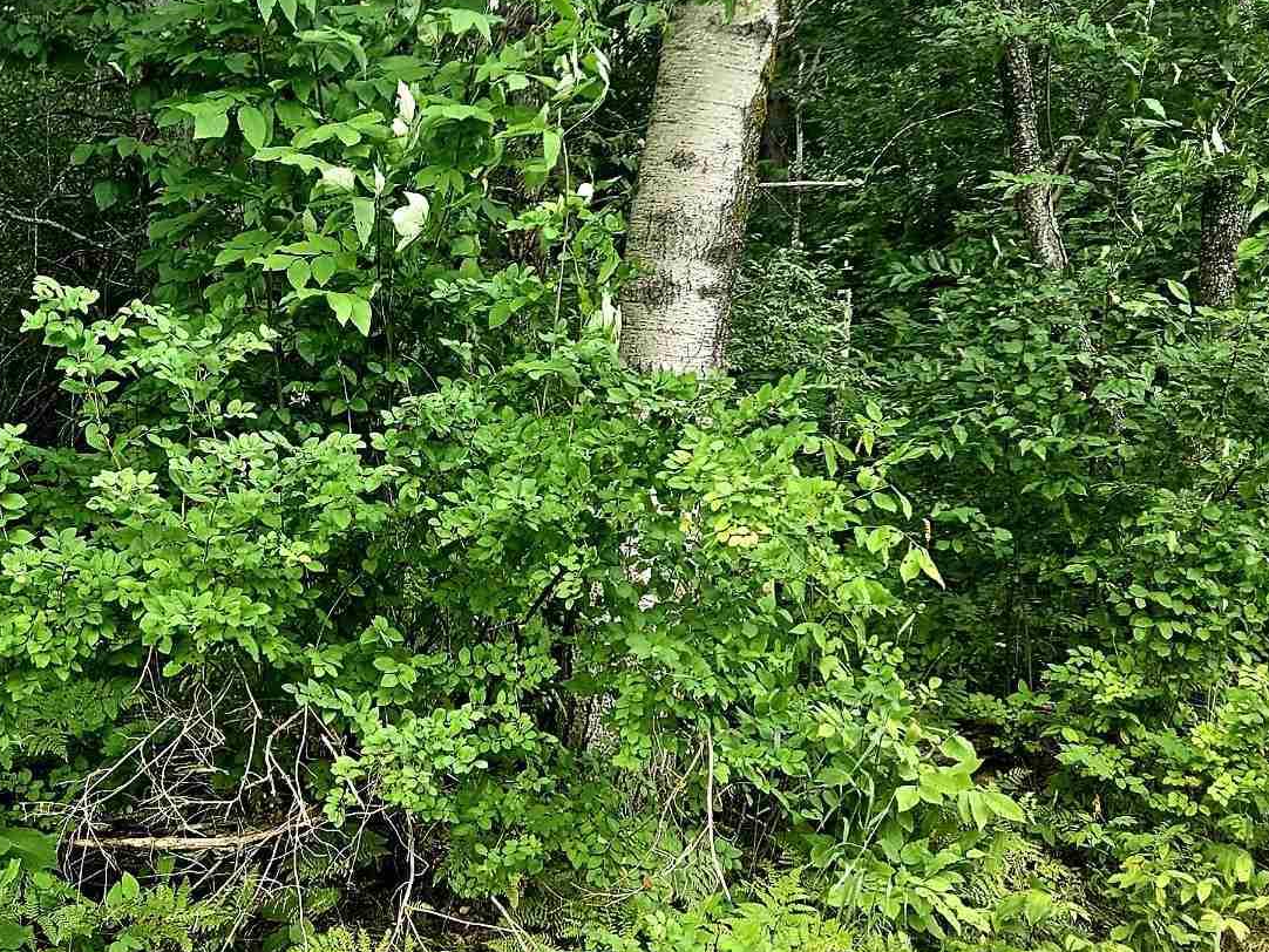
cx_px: 413
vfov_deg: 28.6
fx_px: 1870
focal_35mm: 51
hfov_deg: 37.0
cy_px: 498
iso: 40
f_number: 1.8
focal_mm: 5.4
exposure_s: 1/182
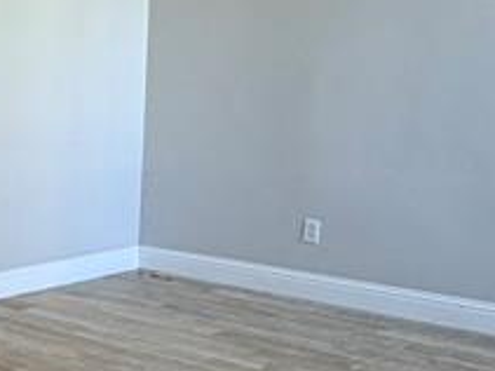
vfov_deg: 21.6
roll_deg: +1.4
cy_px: 207
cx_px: -178
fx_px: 972
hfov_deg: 24.3
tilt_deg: -7.1
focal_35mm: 68
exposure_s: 1/120
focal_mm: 2.22
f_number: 2.2
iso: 250
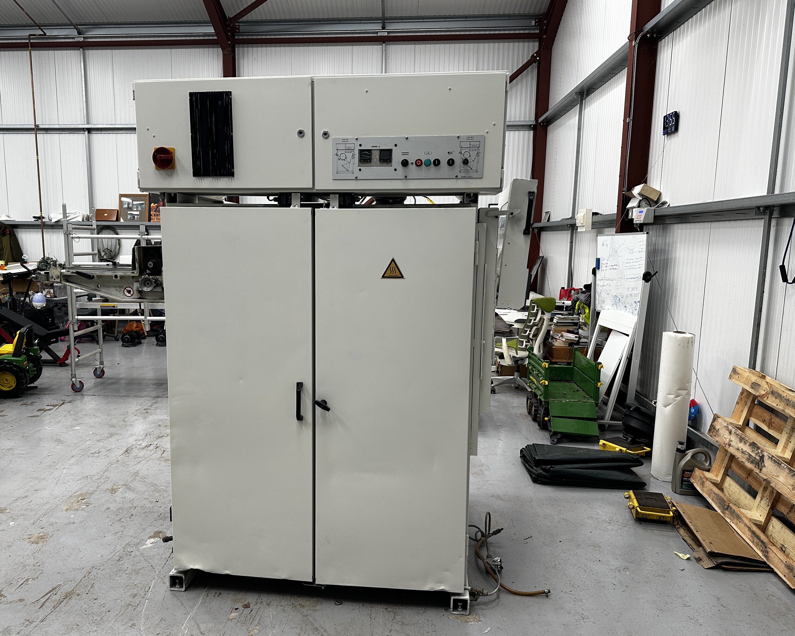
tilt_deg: -8.1
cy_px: 336
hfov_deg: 63.8
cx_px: 347
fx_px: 635
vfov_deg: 53.2
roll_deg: +0.0
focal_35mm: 27
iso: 125
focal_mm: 6.86
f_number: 1.78
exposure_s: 1/100
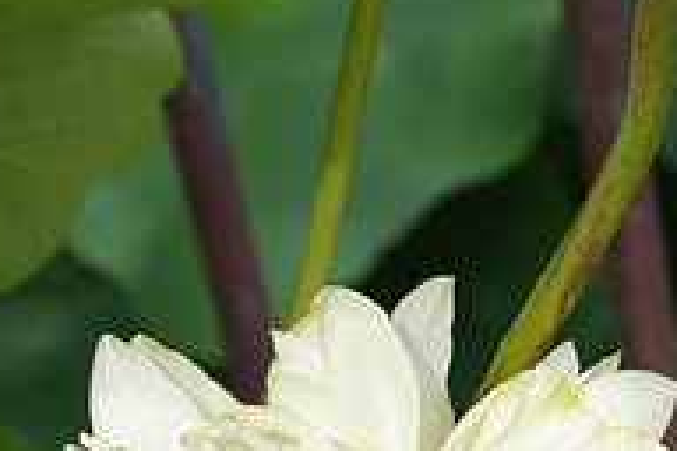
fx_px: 4143
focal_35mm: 220
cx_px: 338
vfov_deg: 6.2
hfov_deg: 9.3
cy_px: 576
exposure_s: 1/250
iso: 200
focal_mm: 55
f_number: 9.5
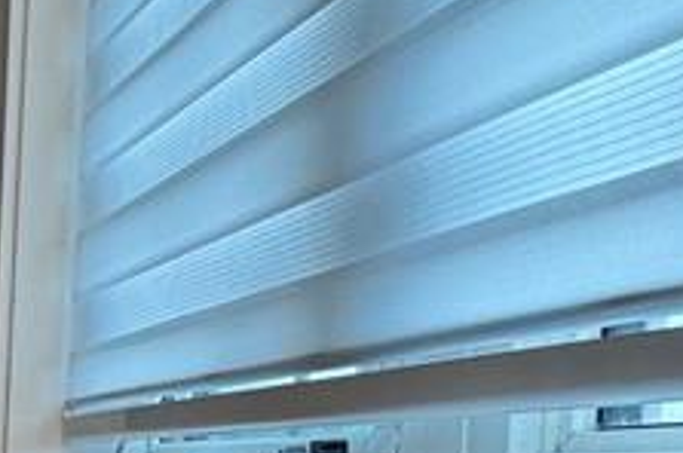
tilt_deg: +1.3
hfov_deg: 18.6
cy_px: 450
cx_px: -698
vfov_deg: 19.7
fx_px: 1269
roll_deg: -2.2
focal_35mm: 67
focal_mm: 2.22
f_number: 2.2
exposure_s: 1/120
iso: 80
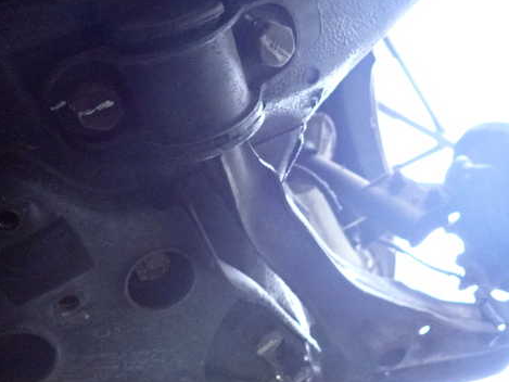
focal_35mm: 32
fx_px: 471
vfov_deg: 44.2
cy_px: 196
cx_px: 288
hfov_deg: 56.6
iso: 2500
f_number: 2
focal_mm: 4.5
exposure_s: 1/125
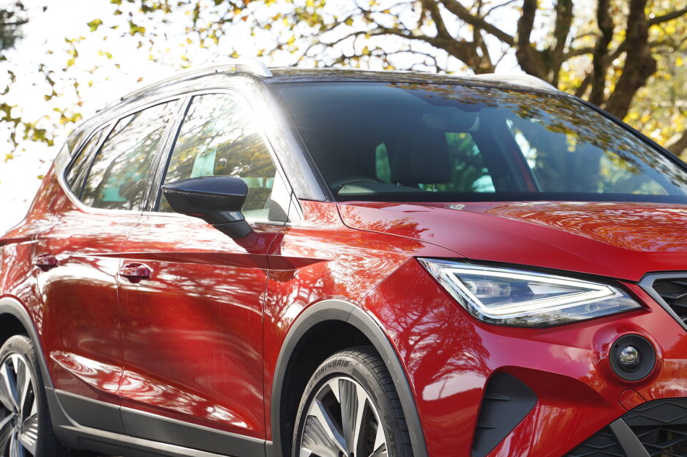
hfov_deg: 19.8
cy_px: 305
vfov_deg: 13.3
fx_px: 1952
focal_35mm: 102
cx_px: 517
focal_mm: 60.8
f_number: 4
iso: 100
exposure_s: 1/100
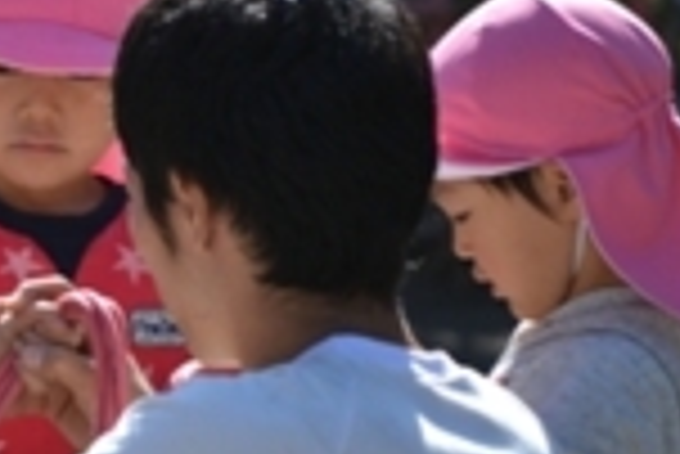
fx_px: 15050
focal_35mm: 796
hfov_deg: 2.6
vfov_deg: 1.7
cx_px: 0
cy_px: 254
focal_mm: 200
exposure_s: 1/500
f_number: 5.6
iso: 280
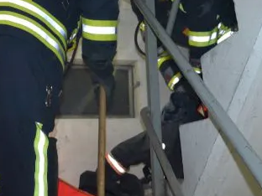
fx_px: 409
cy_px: 57
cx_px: 114
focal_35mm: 54
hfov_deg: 35.5
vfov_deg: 26.8
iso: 3200
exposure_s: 1/60
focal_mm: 18
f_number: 3.5
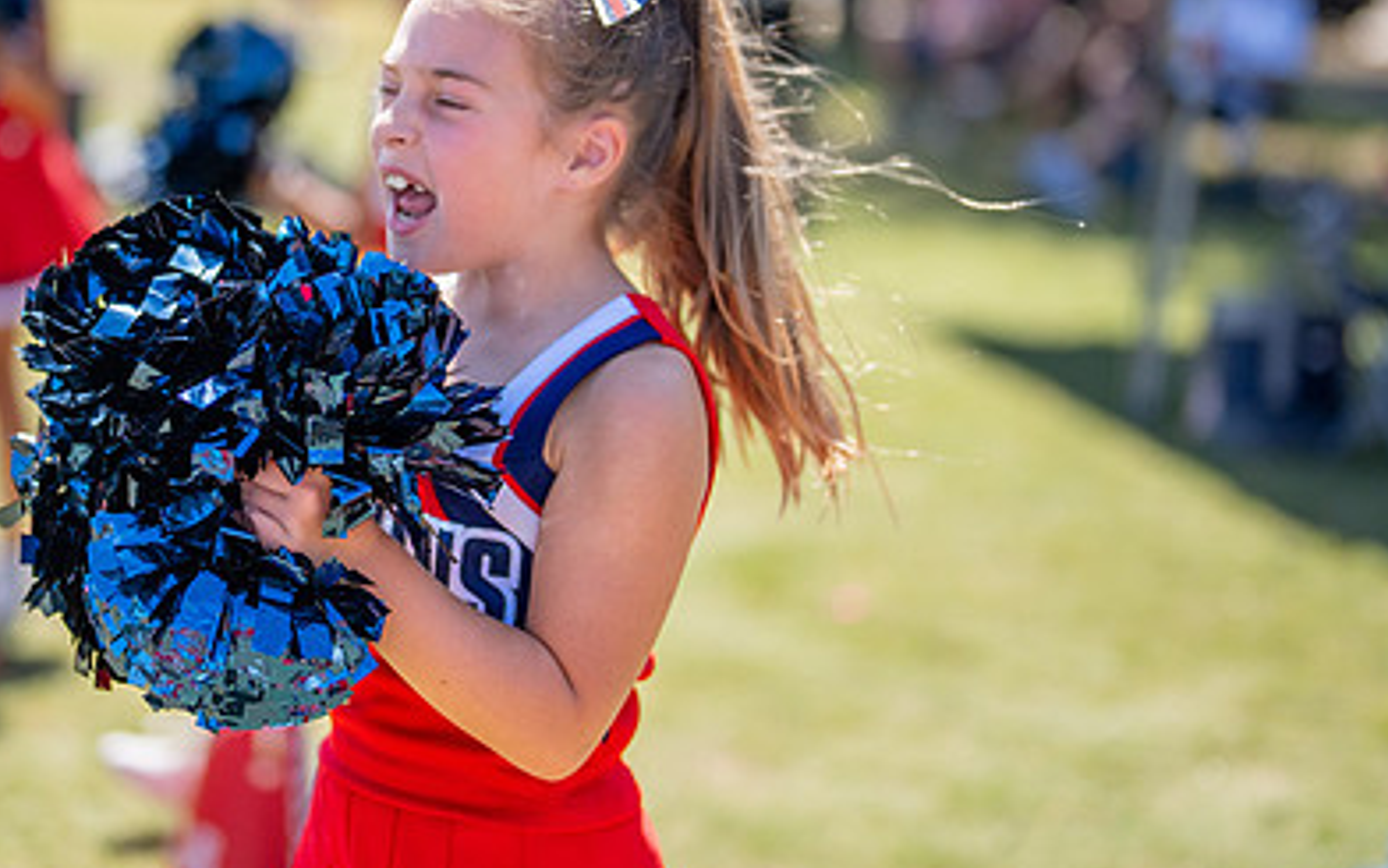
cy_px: 276
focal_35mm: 96
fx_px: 3631
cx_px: 472
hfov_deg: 21.6
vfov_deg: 13.6
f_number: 1.2
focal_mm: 50
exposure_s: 1/8000
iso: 160
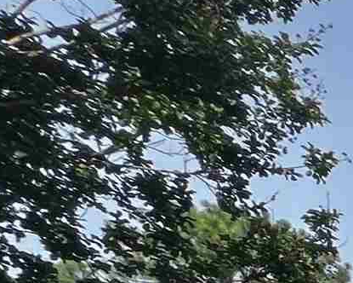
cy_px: 645
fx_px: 982
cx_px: 1190
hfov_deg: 10.0
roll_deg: +0.3
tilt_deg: +10.9
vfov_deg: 13.0
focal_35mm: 94
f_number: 1.8
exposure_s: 1/630
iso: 32
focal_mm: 1.57
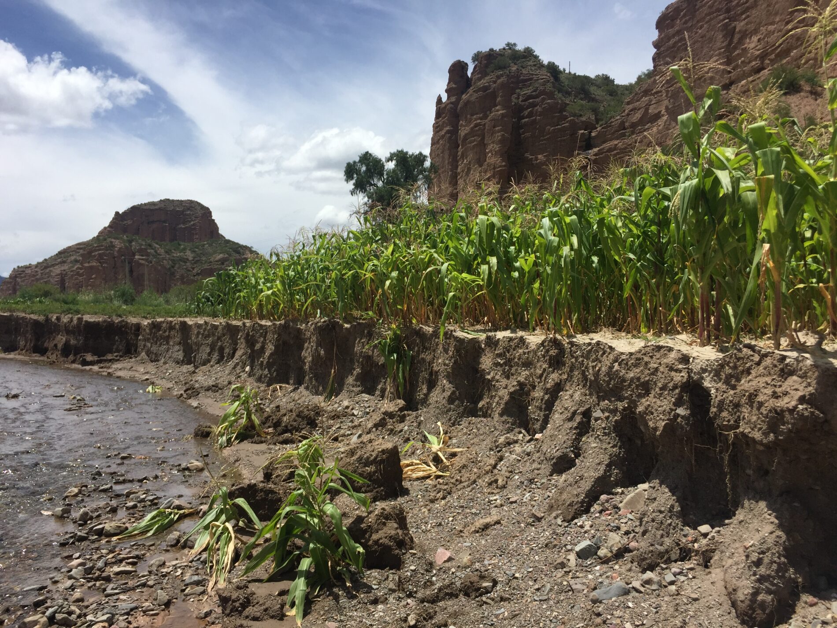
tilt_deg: +0.6
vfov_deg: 48.2
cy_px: 314
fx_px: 701
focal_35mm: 29
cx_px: 418
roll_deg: -0.5
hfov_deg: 61.7
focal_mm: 4.15
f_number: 2.2
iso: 32
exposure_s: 1/3597
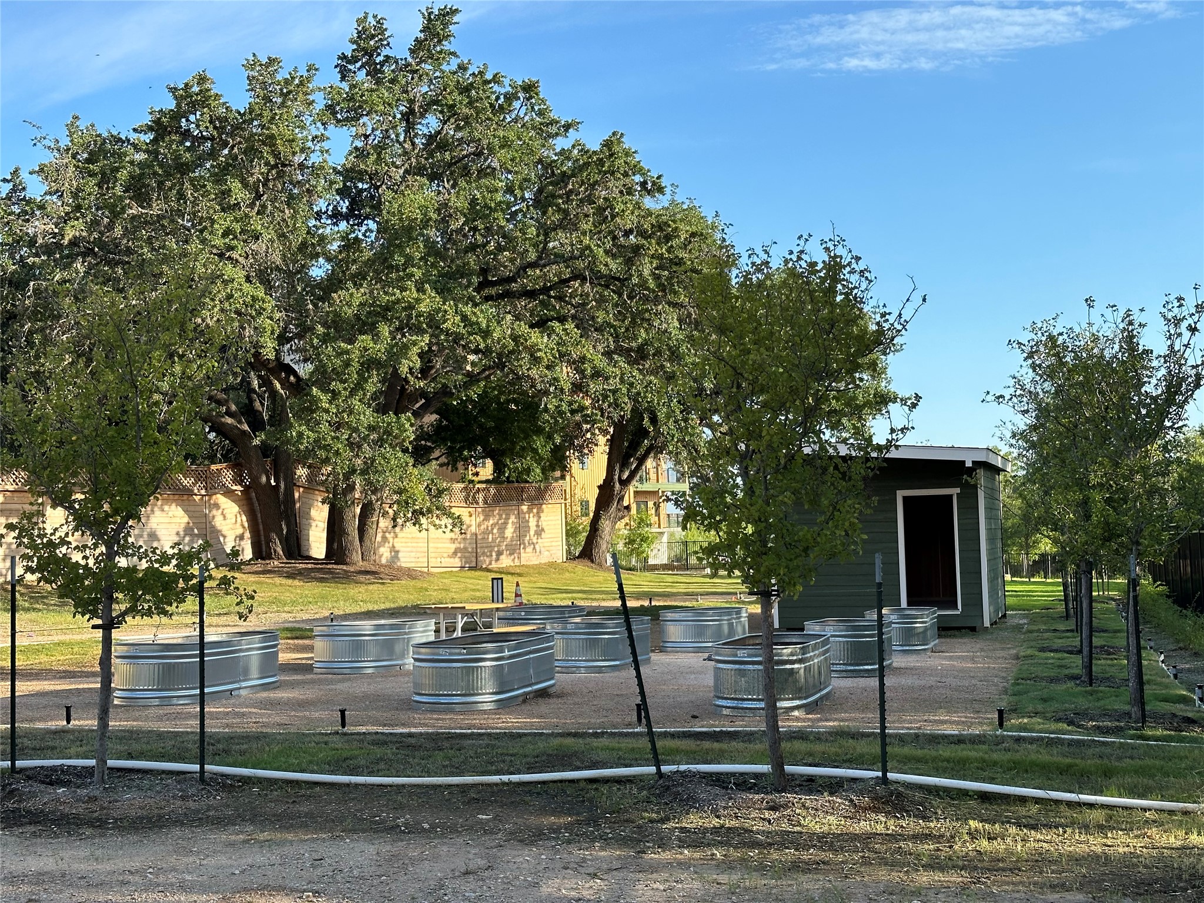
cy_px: 452
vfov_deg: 30.3
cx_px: 602
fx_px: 1670
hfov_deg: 39.7
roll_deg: +2.1
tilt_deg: +3.4
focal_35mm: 48
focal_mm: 6.86
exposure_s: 1/1639
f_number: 1.78
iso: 64
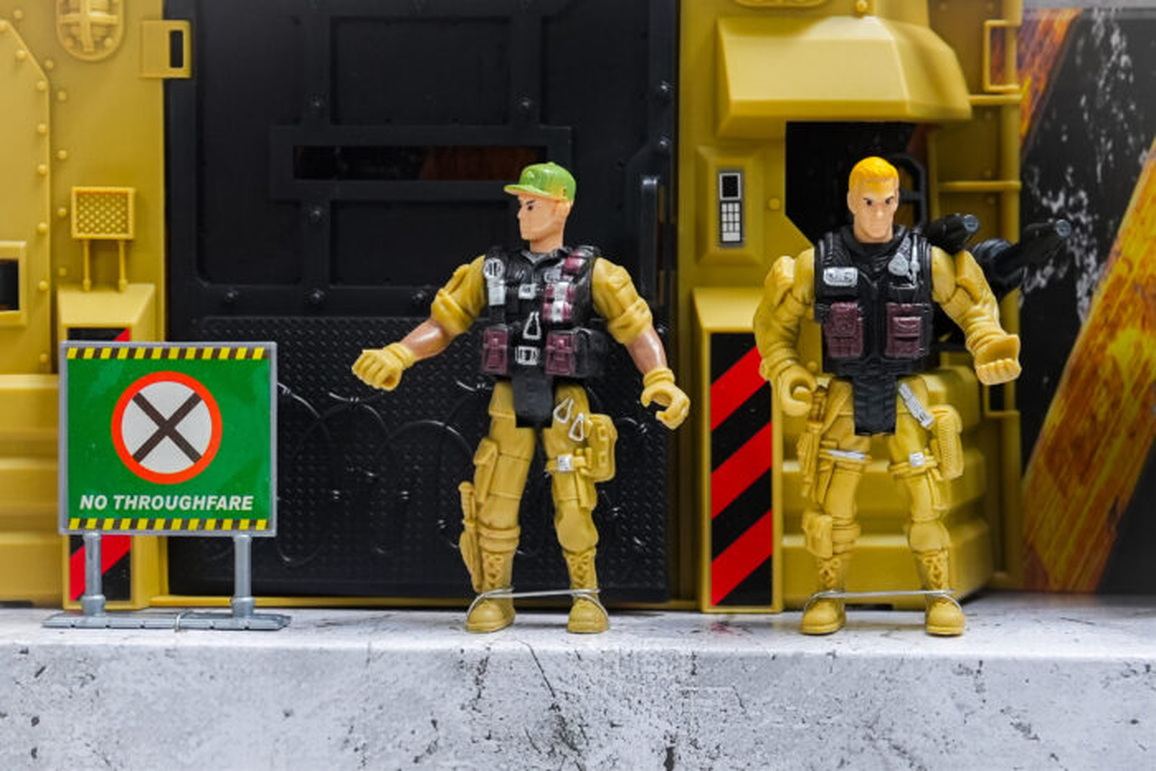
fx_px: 3372
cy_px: 386
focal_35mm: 105
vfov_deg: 13.0
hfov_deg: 19.5
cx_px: 578
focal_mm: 70
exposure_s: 1/125
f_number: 8
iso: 3200
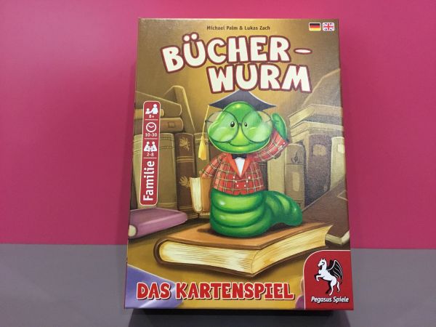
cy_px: 164
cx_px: 218
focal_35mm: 31
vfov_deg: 45.4
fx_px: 390
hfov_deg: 58.4
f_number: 2.4
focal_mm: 3.3
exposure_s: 1/25
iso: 200
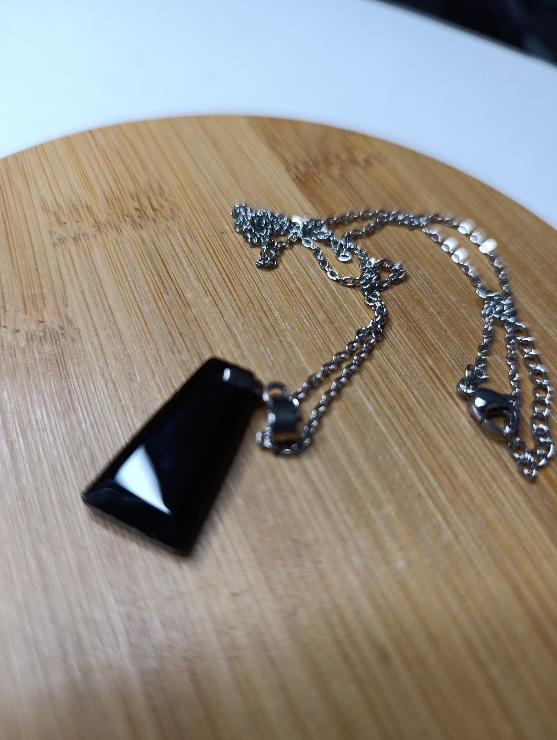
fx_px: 492
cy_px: 370
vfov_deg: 73.8
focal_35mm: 23
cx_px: 278
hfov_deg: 59.0
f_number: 1.6
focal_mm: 6.14
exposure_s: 1/100
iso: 800
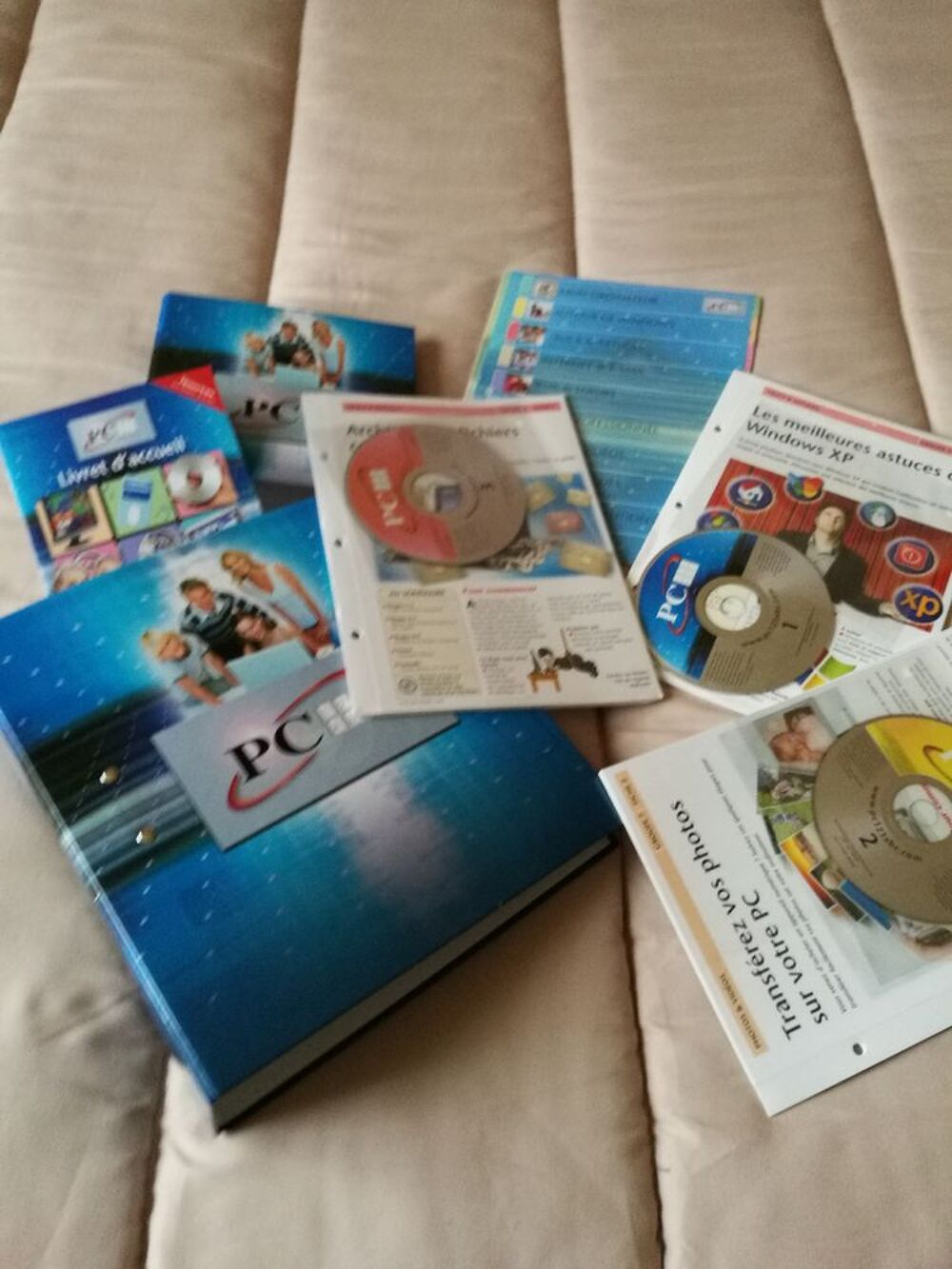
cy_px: 634
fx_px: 990
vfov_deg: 65.3
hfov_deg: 51.4
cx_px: 476
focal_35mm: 27
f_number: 2.2
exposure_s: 1/30
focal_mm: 4.5
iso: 400
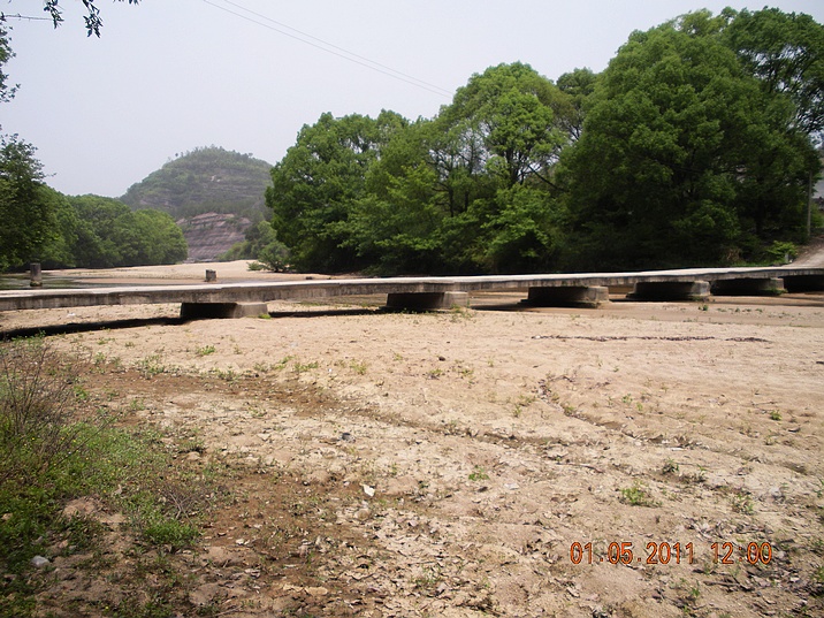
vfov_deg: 39.7
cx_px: 412
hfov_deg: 51.4
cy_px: 309
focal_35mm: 36
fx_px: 857
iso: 64
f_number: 3.5
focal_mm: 6.3
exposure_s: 1/750
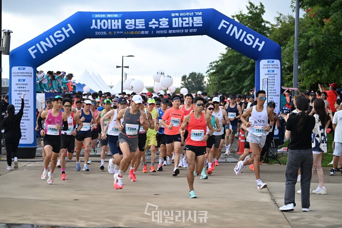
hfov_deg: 23.9
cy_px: 114
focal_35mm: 85
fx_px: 807
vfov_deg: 16.1
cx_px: 171
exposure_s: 1/640
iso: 220
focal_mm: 85
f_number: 2.8
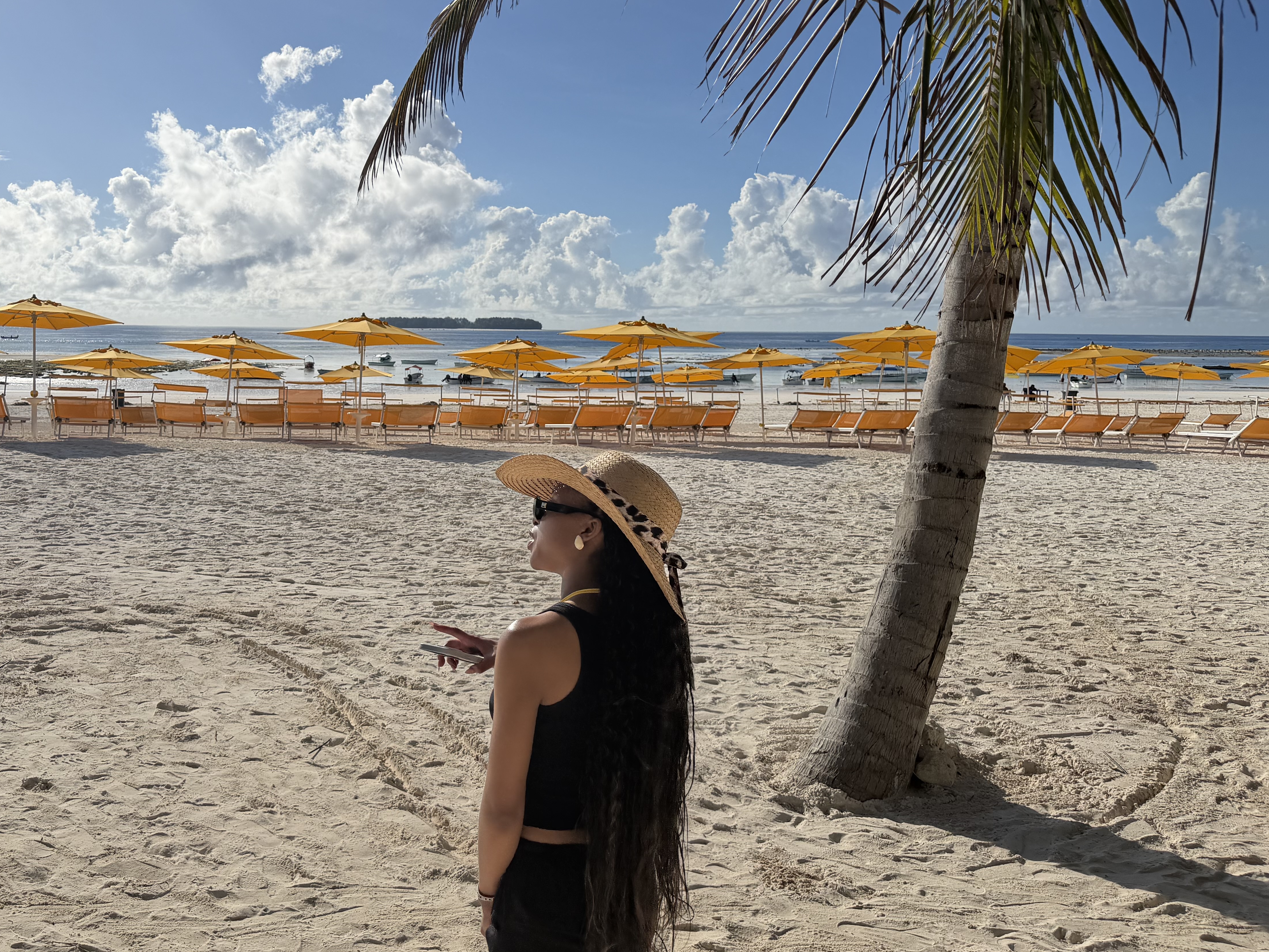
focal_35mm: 31
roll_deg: -0.1
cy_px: 418
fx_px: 1137
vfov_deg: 45.4
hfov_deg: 57.6
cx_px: 472
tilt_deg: -3.3
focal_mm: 6.76
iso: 80
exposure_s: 1/14286
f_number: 1.78
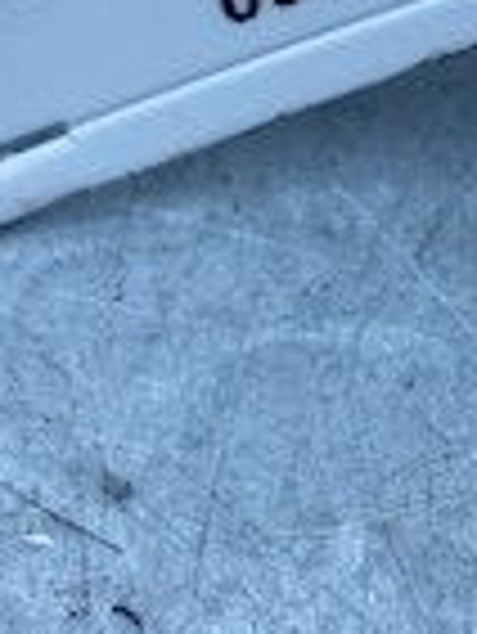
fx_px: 2165
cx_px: 342
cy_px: -18
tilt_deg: -49.9
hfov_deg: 12.5
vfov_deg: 16.3
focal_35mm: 118
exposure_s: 1/852
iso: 32
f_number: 1.8
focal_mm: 4.25
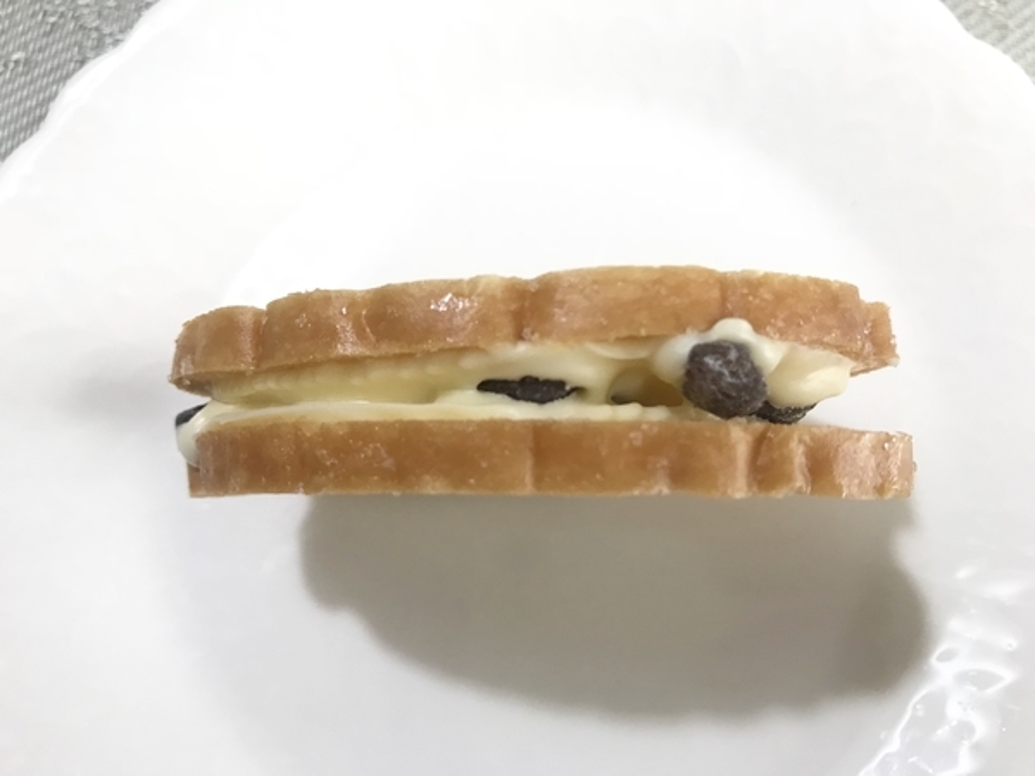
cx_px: 518
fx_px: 837
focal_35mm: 28
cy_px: 388
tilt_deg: -80.5
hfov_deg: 63.4
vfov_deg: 49.7
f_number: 1.8
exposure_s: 1/33
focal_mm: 3.99
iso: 40
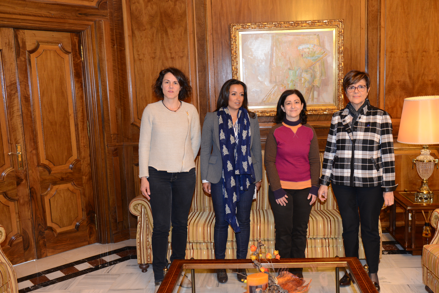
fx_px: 427
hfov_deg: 54.3
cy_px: 149
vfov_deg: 37.8
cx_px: 246
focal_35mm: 35
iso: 800
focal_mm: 31
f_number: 3.5
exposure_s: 1/60
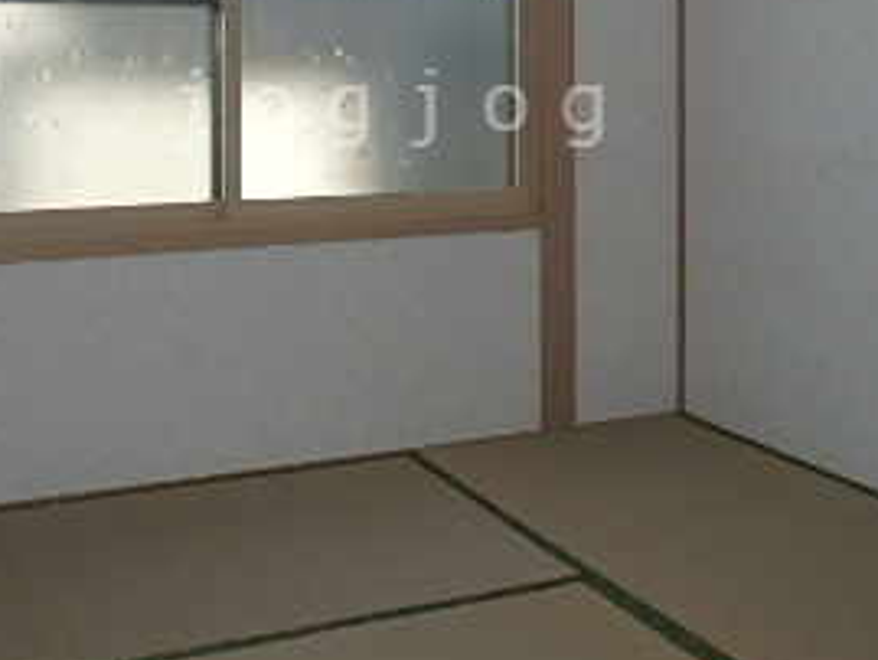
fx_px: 1269
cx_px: 398
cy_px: 108
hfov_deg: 38.1
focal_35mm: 50
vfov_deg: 28.3
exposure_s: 1/200
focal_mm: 3.7
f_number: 3.5
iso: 125
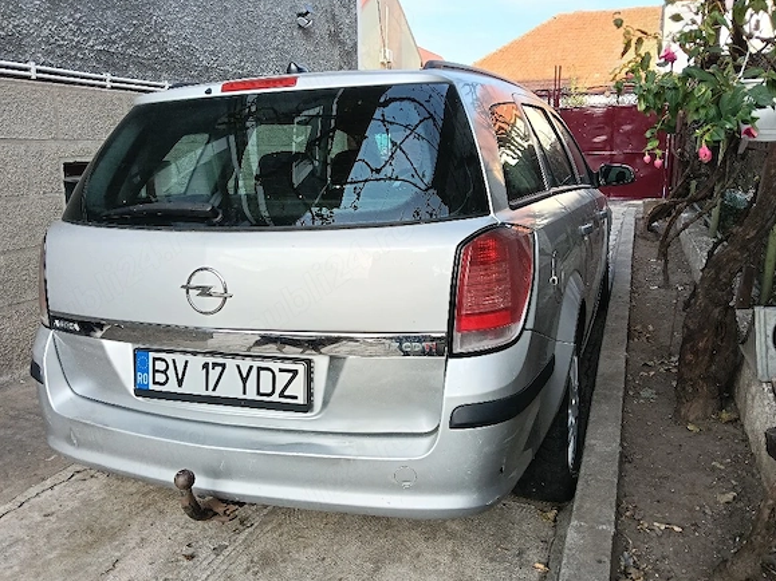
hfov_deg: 63.4
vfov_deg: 49.7
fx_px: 628
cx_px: 381
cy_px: 286
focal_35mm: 28
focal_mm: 3.98
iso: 64
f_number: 1.8
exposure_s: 1/101
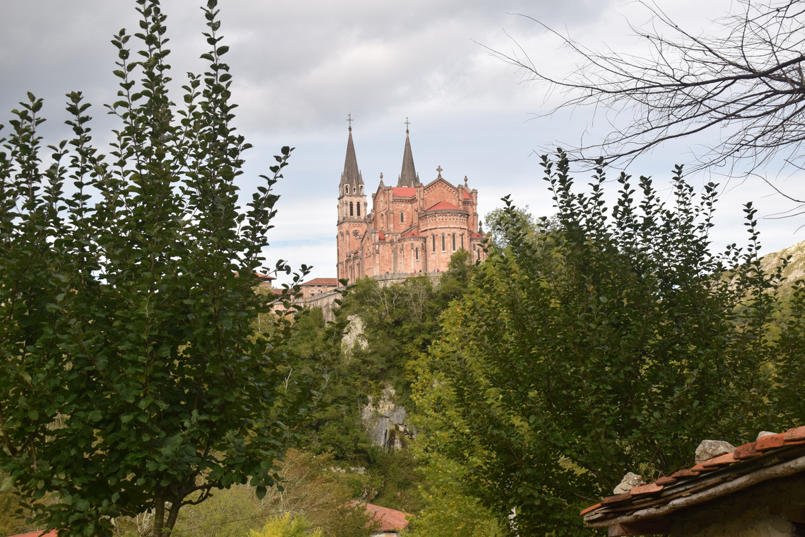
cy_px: 268
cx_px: 402
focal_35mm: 51
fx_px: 1140
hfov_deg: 38.9
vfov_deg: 26.5
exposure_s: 1/200
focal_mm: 34
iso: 400
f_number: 7.1
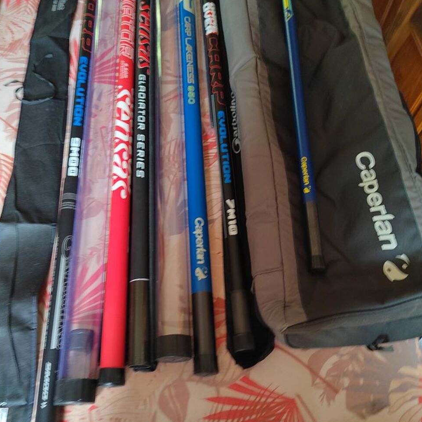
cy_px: 237
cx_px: 213
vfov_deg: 57.1
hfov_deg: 57.3
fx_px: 386
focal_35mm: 28
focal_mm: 5.52
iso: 1188
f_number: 1.9
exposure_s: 1/50
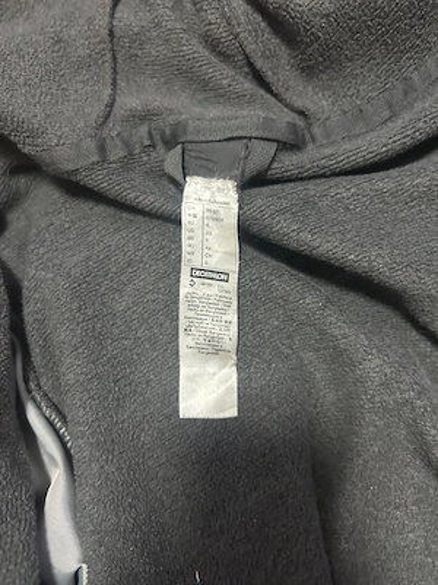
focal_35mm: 26
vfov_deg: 67.3
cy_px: 292
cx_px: 219
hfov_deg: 53.1
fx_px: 439
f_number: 1.5
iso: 500
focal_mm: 5.7
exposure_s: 1/48
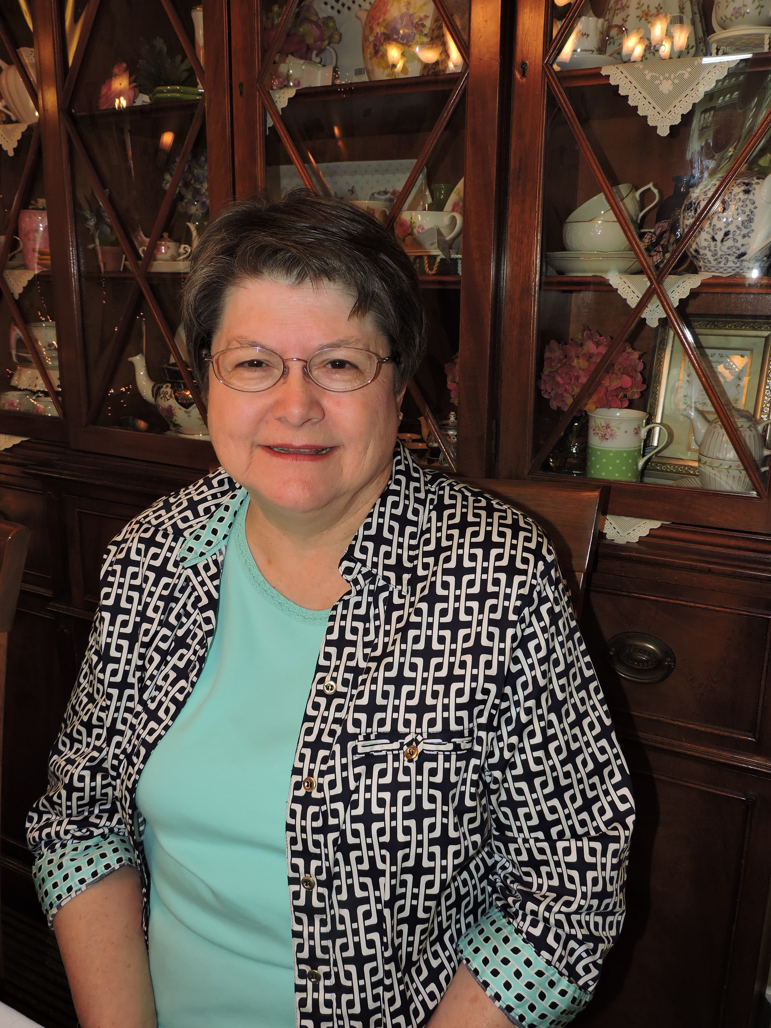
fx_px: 891
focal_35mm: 30
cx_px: 386
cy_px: 514
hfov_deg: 46.8
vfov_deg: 60.0
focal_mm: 5.4
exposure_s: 1/30
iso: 200
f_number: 3.1
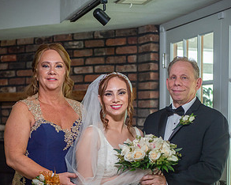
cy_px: 171
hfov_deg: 26.4
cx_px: 115
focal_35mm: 72
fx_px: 492
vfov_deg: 20.7
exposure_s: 1/400
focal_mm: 50
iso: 1000
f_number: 2.5
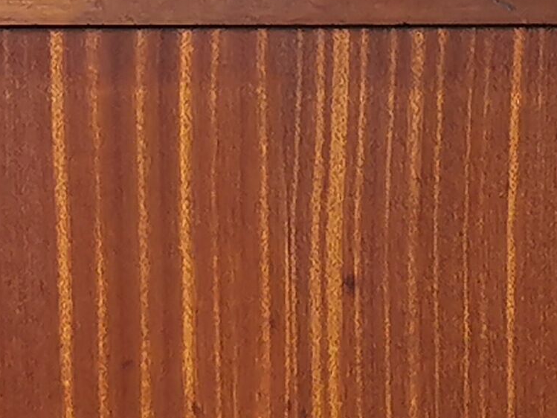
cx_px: 722
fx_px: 3605
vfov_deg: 6.5
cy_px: 768
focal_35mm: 224
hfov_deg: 8.7
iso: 100
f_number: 1.8
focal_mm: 5.58
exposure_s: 1/100
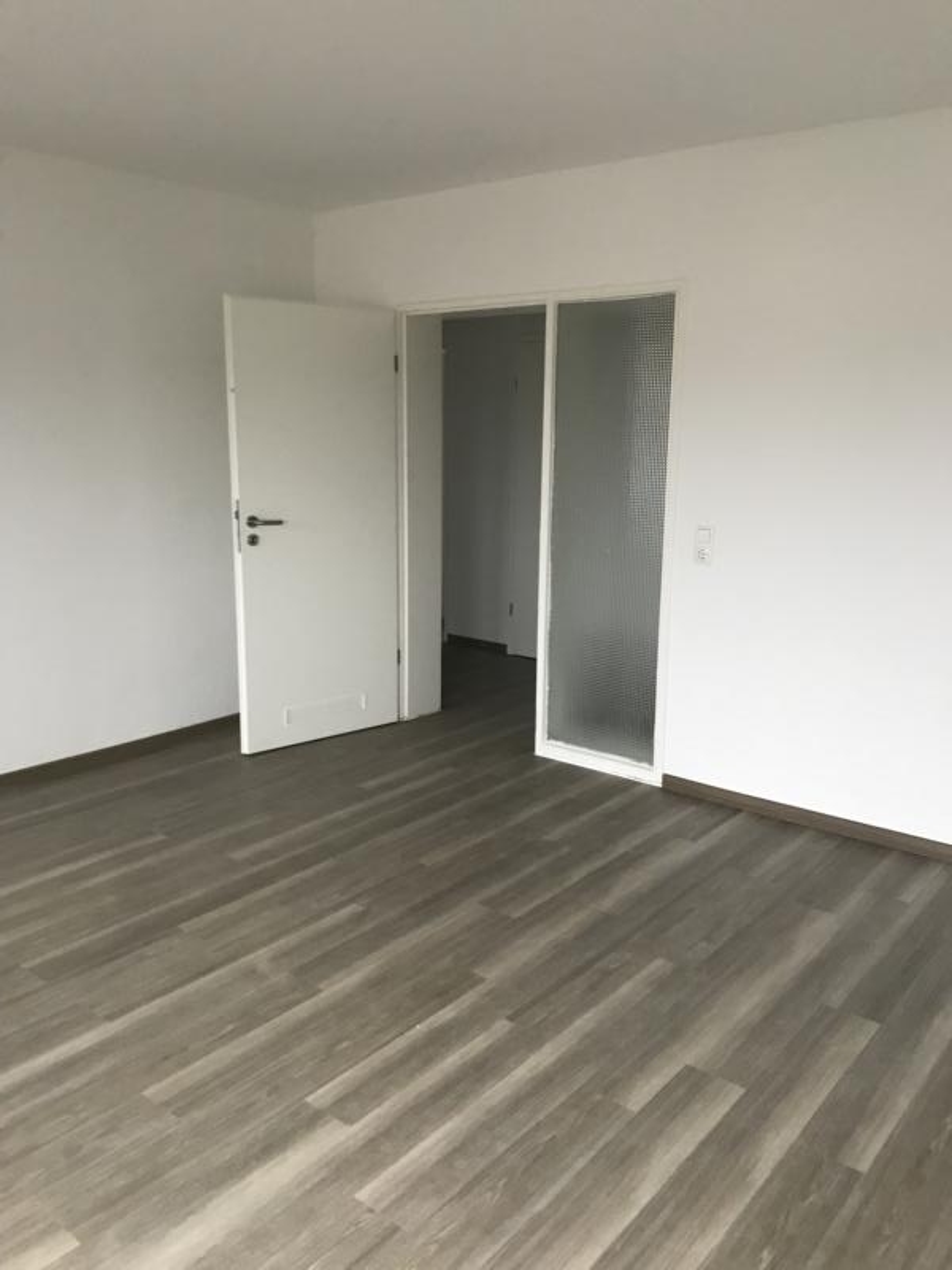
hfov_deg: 49.7
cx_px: 476
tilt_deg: -10.5
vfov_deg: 63.4
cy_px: 635
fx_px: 1027
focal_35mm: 28
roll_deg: -1.2
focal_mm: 3.99
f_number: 1.8
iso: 100
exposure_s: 1/17
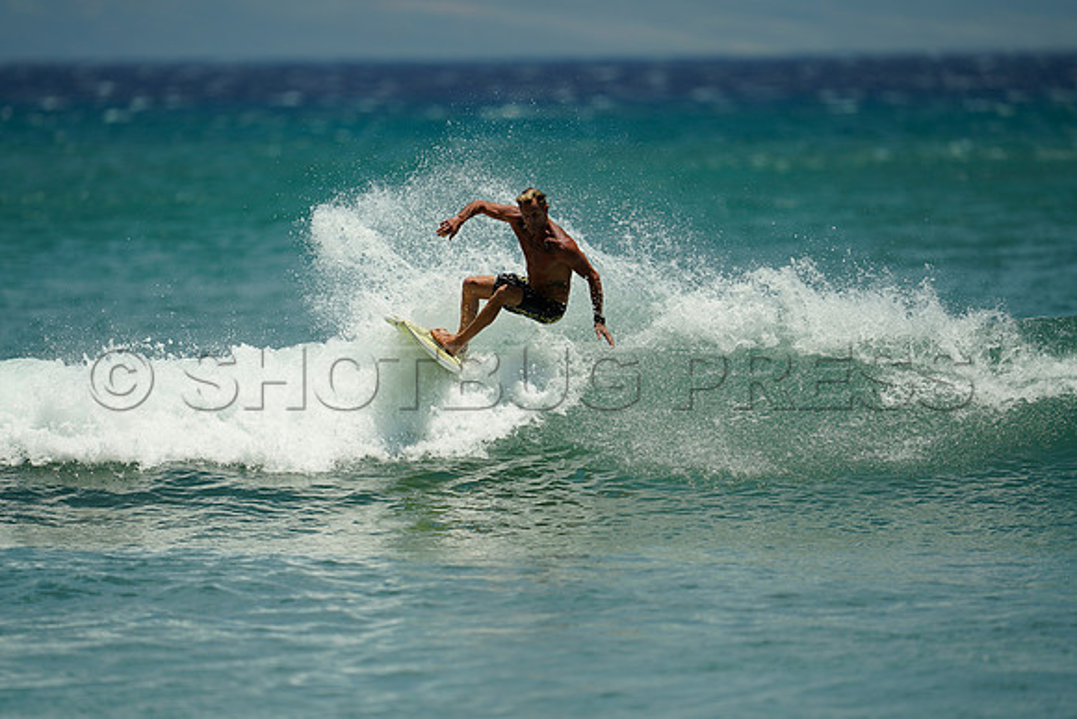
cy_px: 360
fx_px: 11969
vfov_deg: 3.4
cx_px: 538
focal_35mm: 400
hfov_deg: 5.2
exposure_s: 1/1600
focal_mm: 400
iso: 100
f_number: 2.8
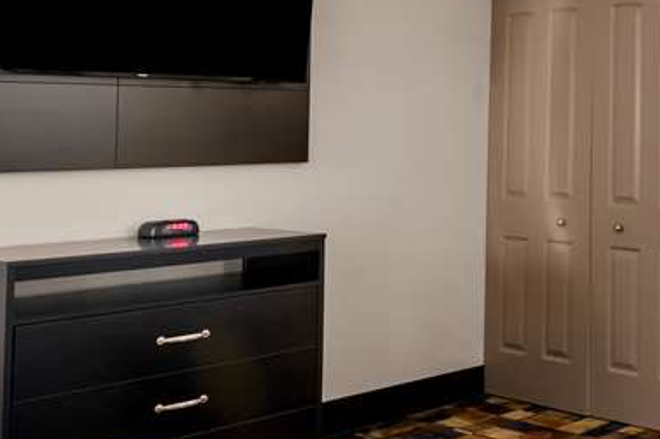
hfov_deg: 27.9
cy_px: 153
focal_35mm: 47
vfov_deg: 28.5
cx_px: 993
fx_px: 861
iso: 320
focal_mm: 12
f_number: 8
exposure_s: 1/1.67
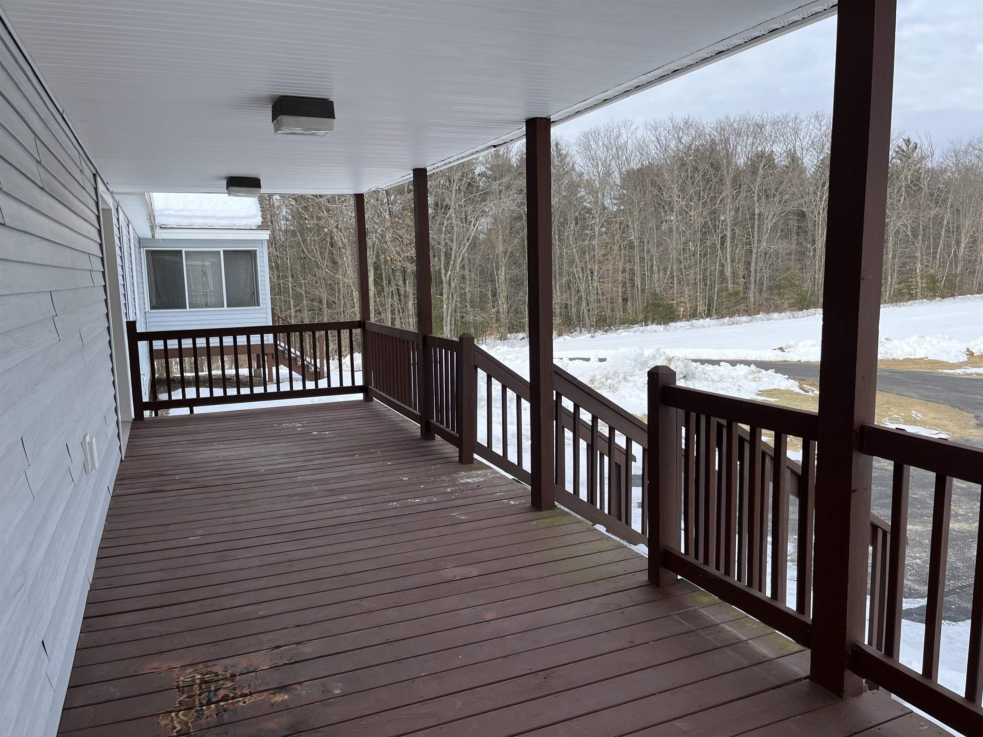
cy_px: 368
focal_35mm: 26
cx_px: 492
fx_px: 738
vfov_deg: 53.1
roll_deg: +1.1
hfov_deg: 67.3
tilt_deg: -7.4
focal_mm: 5.1
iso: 50
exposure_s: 1/885
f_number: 1.6
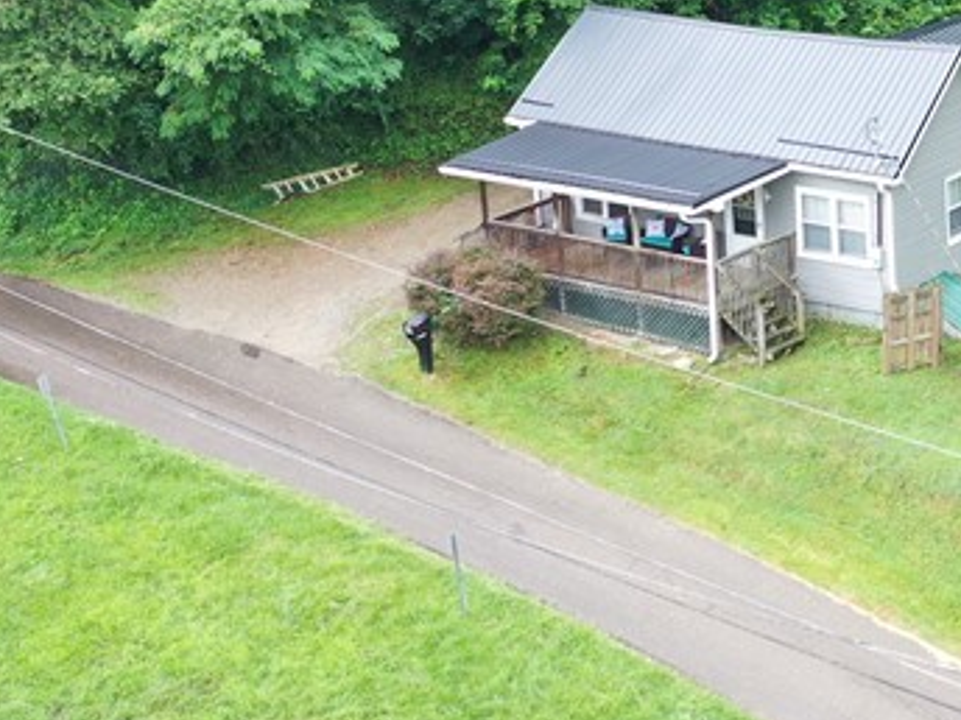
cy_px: 187
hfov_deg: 21.4
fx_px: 2360
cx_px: 1140
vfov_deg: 17.3
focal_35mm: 85
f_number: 3.5
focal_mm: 10.26
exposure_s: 1/80
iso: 100
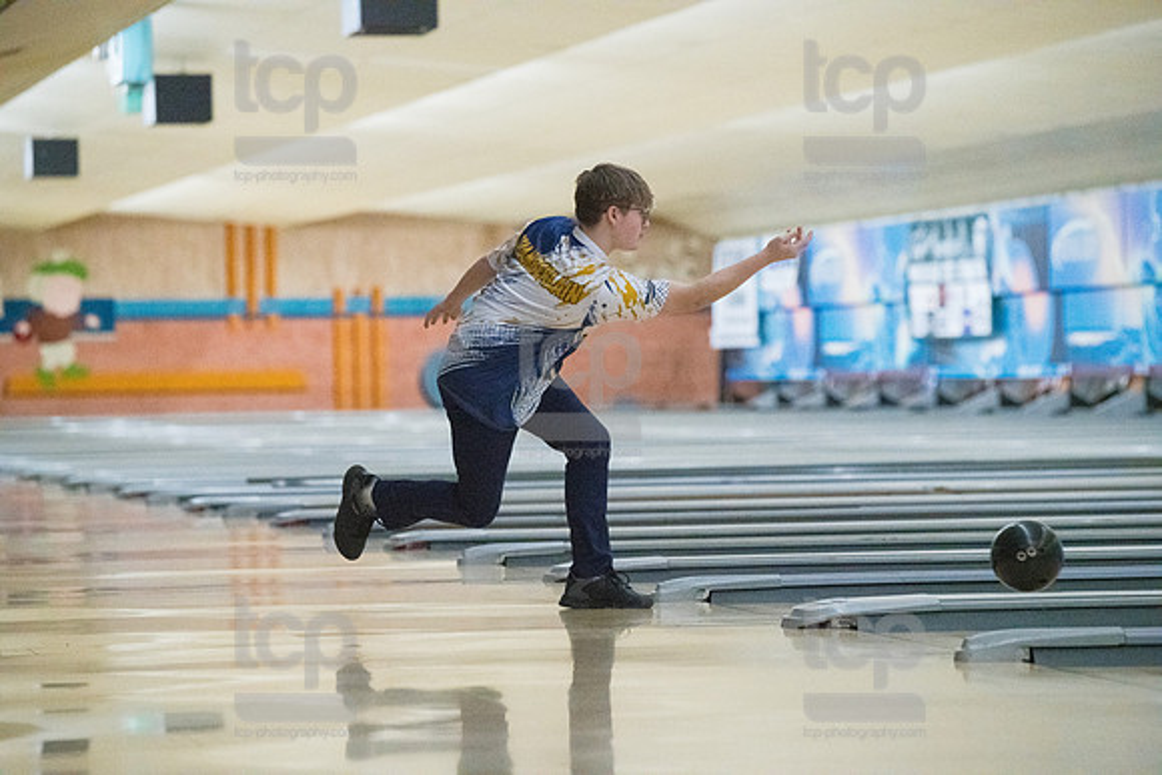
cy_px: 388
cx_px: 581
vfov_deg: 8.9
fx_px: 5004
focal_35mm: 155
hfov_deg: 13.2
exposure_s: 1/1000
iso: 10000
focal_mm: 155
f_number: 4
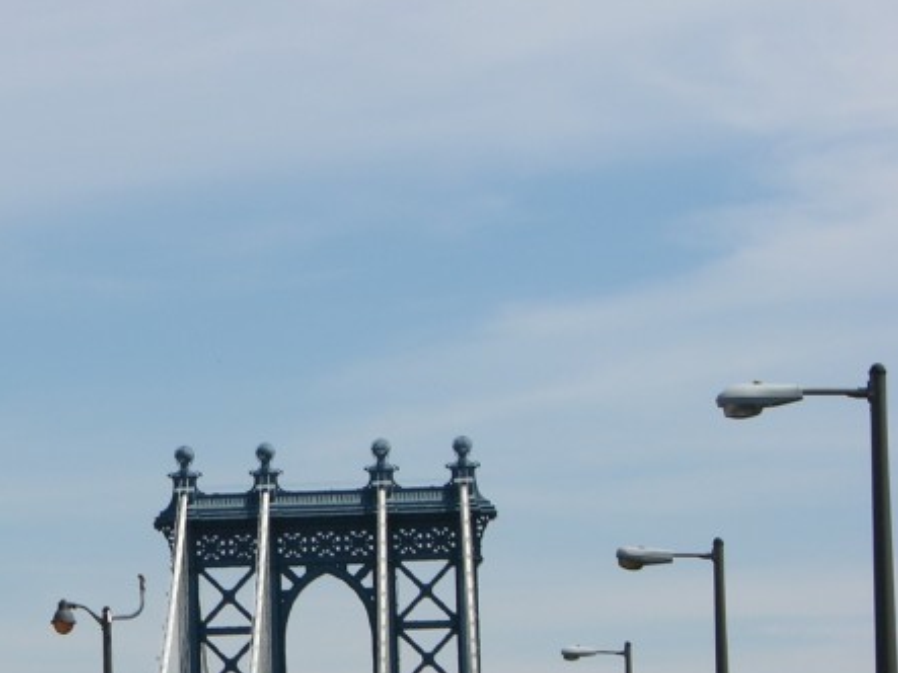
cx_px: -101
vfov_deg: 6.4
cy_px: 574
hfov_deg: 8.5
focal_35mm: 231
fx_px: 5991
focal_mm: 25.4
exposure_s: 1/380
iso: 50
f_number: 5.8
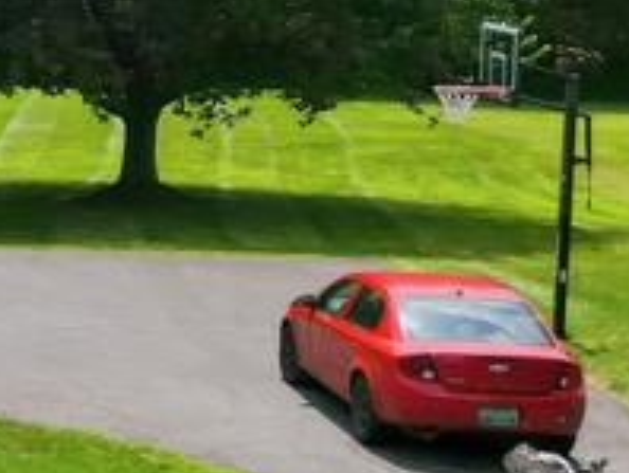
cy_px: 98
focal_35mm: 124
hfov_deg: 12.7
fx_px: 2256
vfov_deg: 11.9
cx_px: -832
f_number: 1.7
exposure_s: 1/6400
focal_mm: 6.7
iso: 110
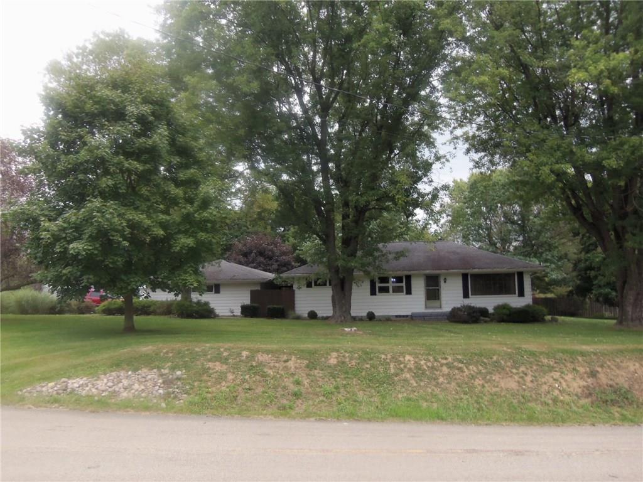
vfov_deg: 49.7
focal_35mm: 28
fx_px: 520
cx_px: 322
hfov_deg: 63.4
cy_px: 241
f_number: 3.9
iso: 64
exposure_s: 1/60
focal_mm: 5.1
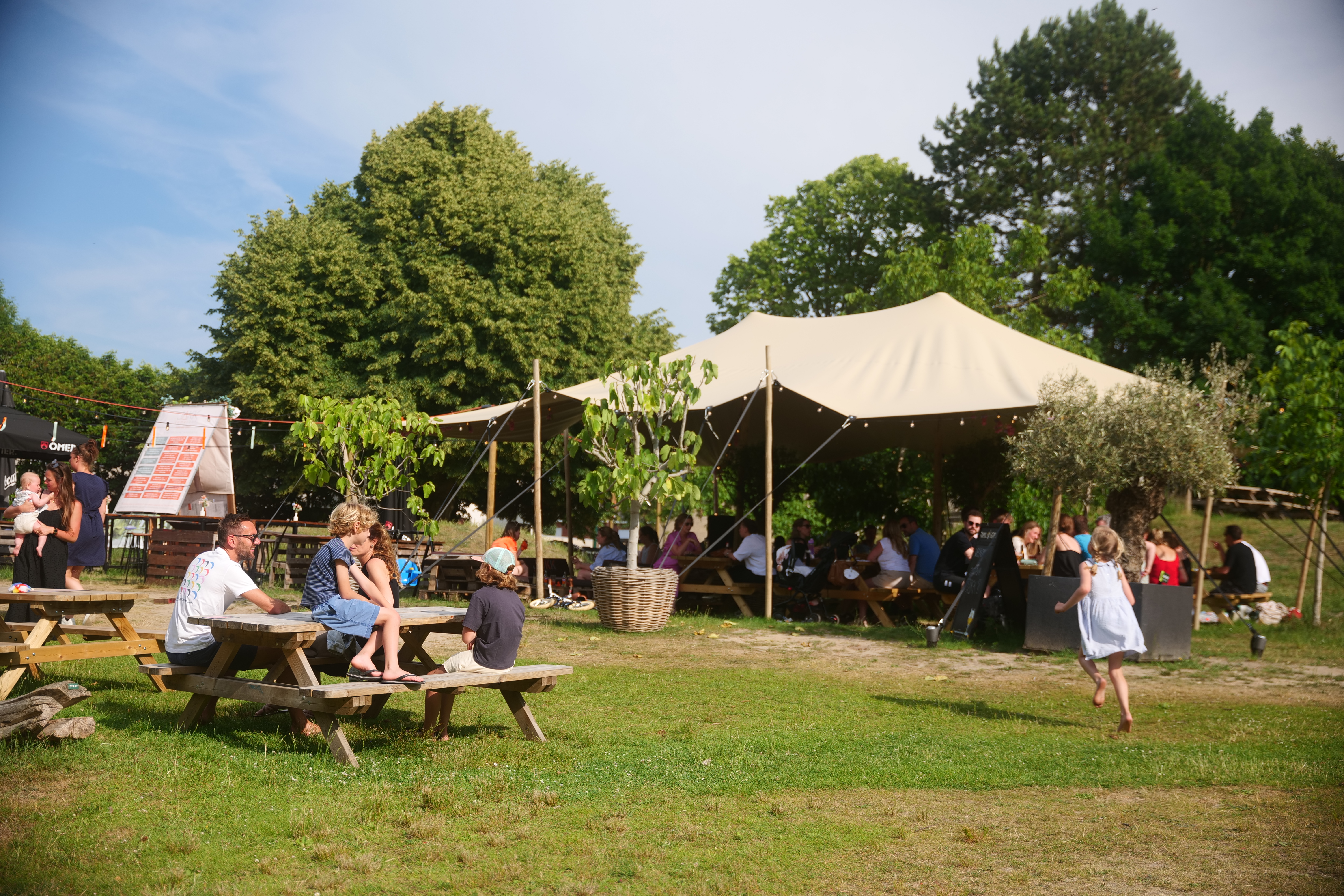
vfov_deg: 32.6
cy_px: 448
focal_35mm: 41
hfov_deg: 47.4
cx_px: 672
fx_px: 1531
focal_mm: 41
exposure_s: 1/400
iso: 100
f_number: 2.8
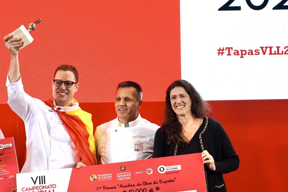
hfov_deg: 15.2
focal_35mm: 134
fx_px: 1072
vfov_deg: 10.2
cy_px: 102
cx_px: 44
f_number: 4
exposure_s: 1/200
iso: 2000
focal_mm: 76
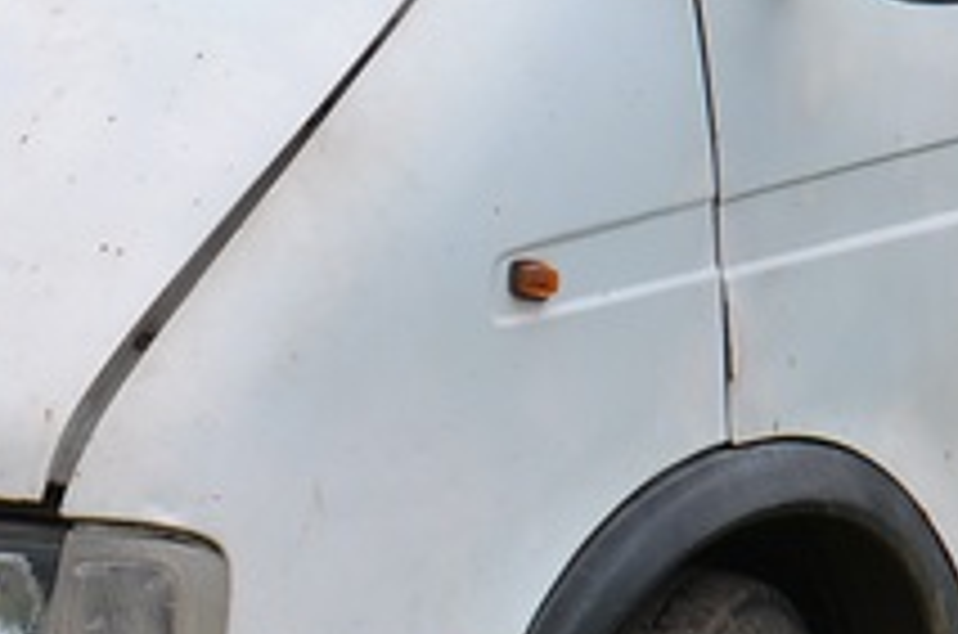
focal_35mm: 220
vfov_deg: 6.2
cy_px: -175
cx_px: 405
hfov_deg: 9.4
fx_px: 5841
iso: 140
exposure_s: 1/250
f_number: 8
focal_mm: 26
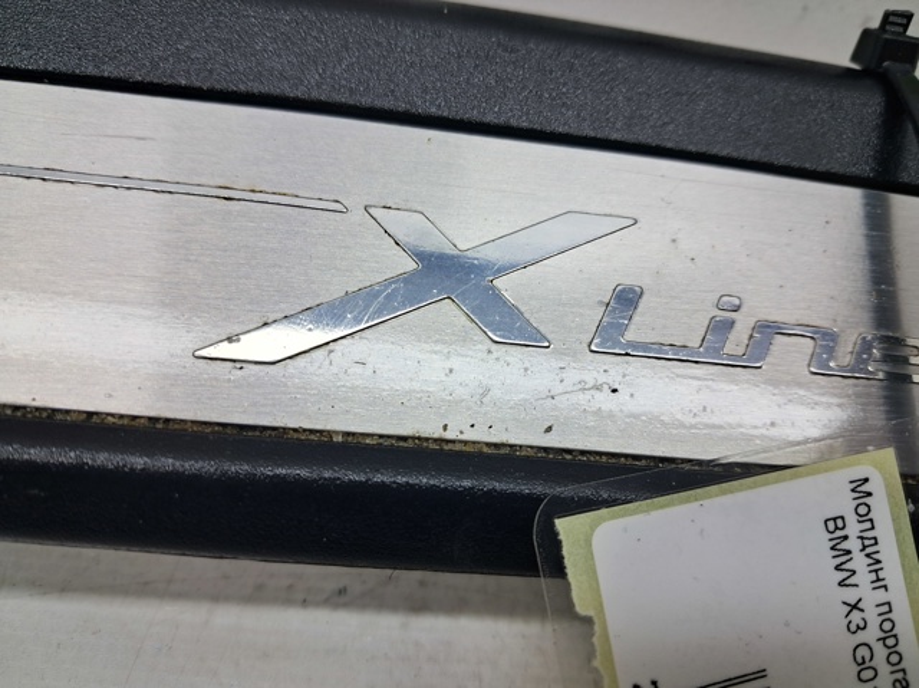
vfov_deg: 51.3
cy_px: 344
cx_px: 460
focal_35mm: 27
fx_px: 716
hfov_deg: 65.4
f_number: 1.8
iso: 50
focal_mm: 4
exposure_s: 1/100
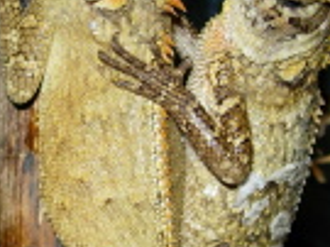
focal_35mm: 122
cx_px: 54
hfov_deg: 16.0
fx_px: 1162
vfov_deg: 12.1
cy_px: 149
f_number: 2.8
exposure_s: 1/64
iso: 79
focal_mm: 7.8
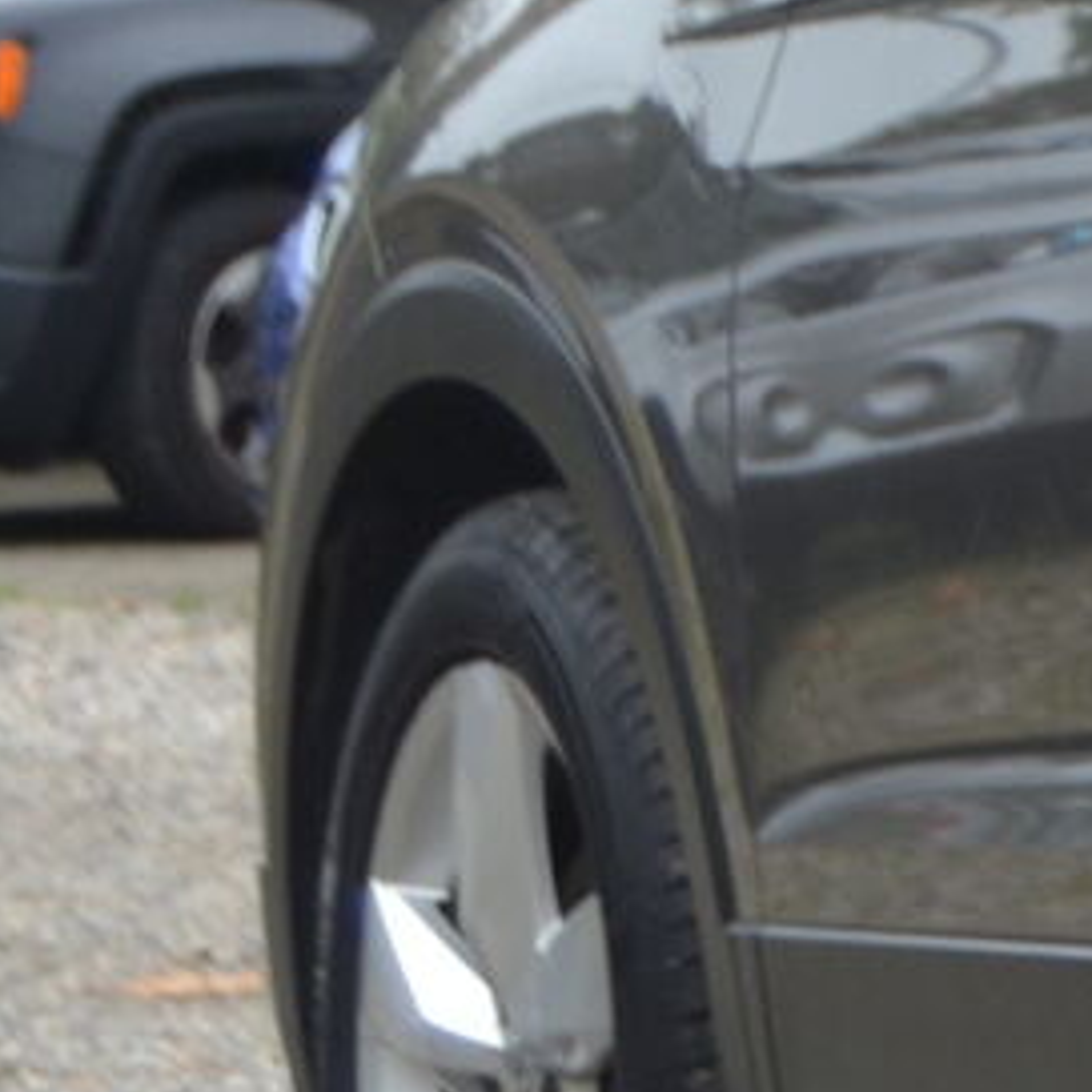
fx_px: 10921
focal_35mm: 306
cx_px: 3453
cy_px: 329
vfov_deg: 5.7
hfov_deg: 5.3
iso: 200
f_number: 5.6
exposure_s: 1/125
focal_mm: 34
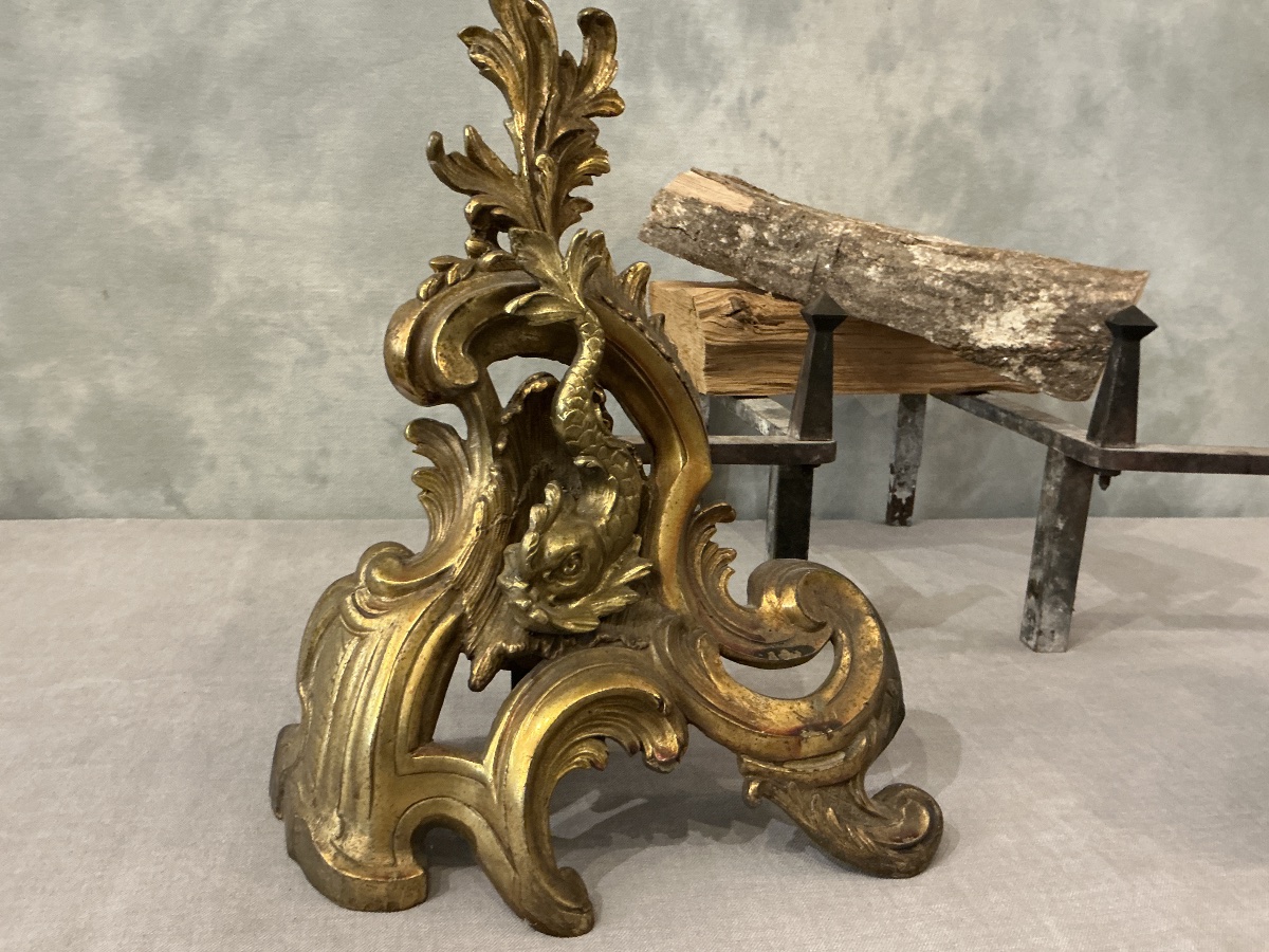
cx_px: 634
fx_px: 1026
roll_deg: -2.7
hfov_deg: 63.4
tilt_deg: -13.9
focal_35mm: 28
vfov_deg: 49.7
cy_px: 476
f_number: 1.8
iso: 250
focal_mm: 3
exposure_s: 1/33
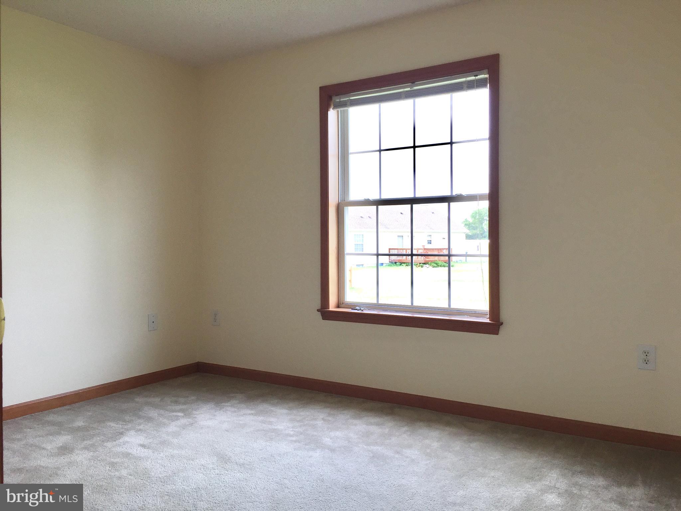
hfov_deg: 61.7
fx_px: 571
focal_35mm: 29
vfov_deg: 48.2
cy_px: 256
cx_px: 340
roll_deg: +0.2
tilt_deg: +0.3
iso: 32
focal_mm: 4.15
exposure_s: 1/120
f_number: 2.2
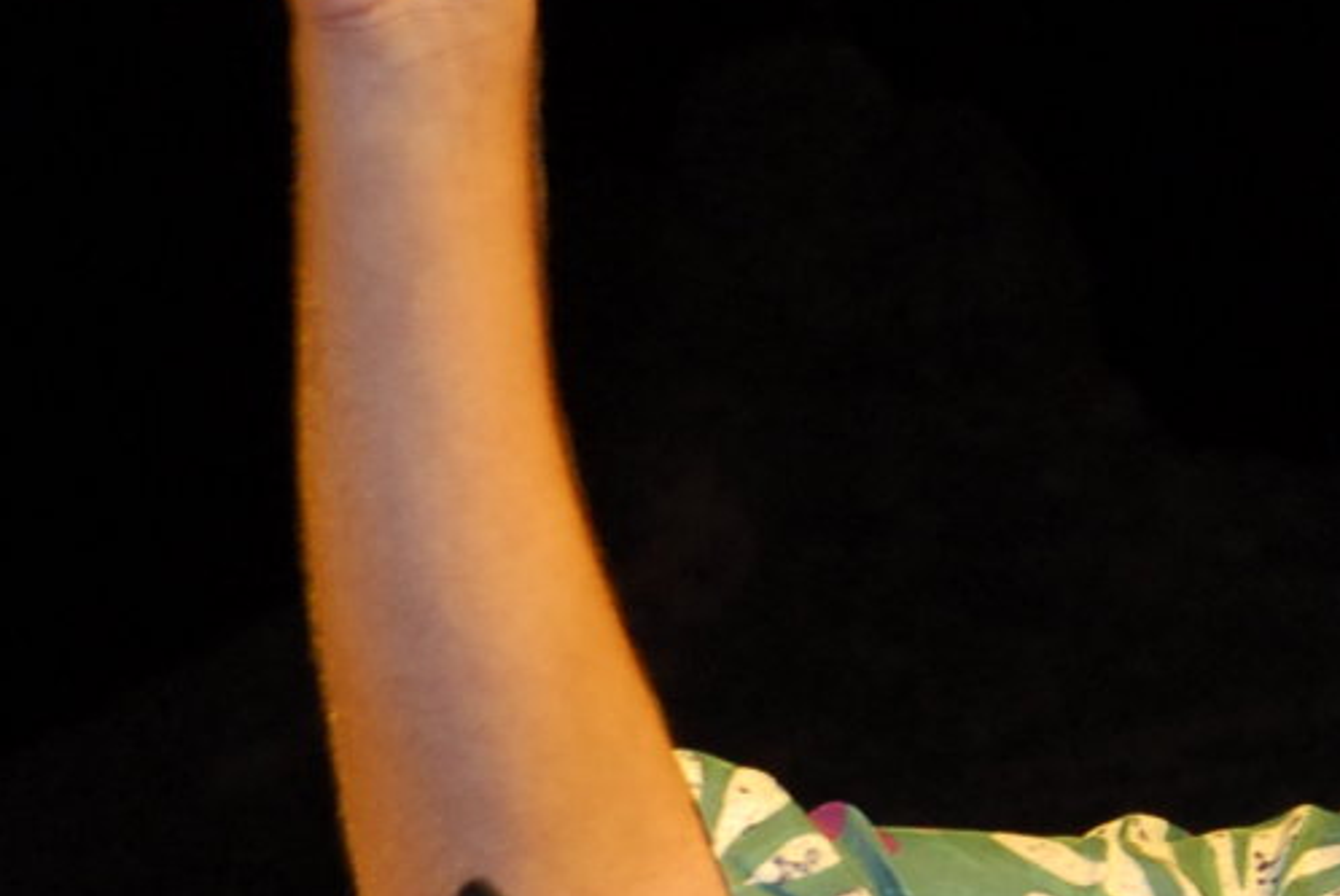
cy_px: 241
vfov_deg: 5.5
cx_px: 2303
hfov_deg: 7.9
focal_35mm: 252
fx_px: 9388
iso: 400
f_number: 5.6
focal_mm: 38
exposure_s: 1/60
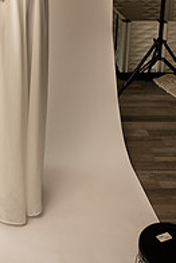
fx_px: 403
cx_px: -3
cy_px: -35
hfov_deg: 23.6
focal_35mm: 55
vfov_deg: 31.6
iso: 100
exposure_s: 1/160
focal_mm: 24
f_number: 3.2
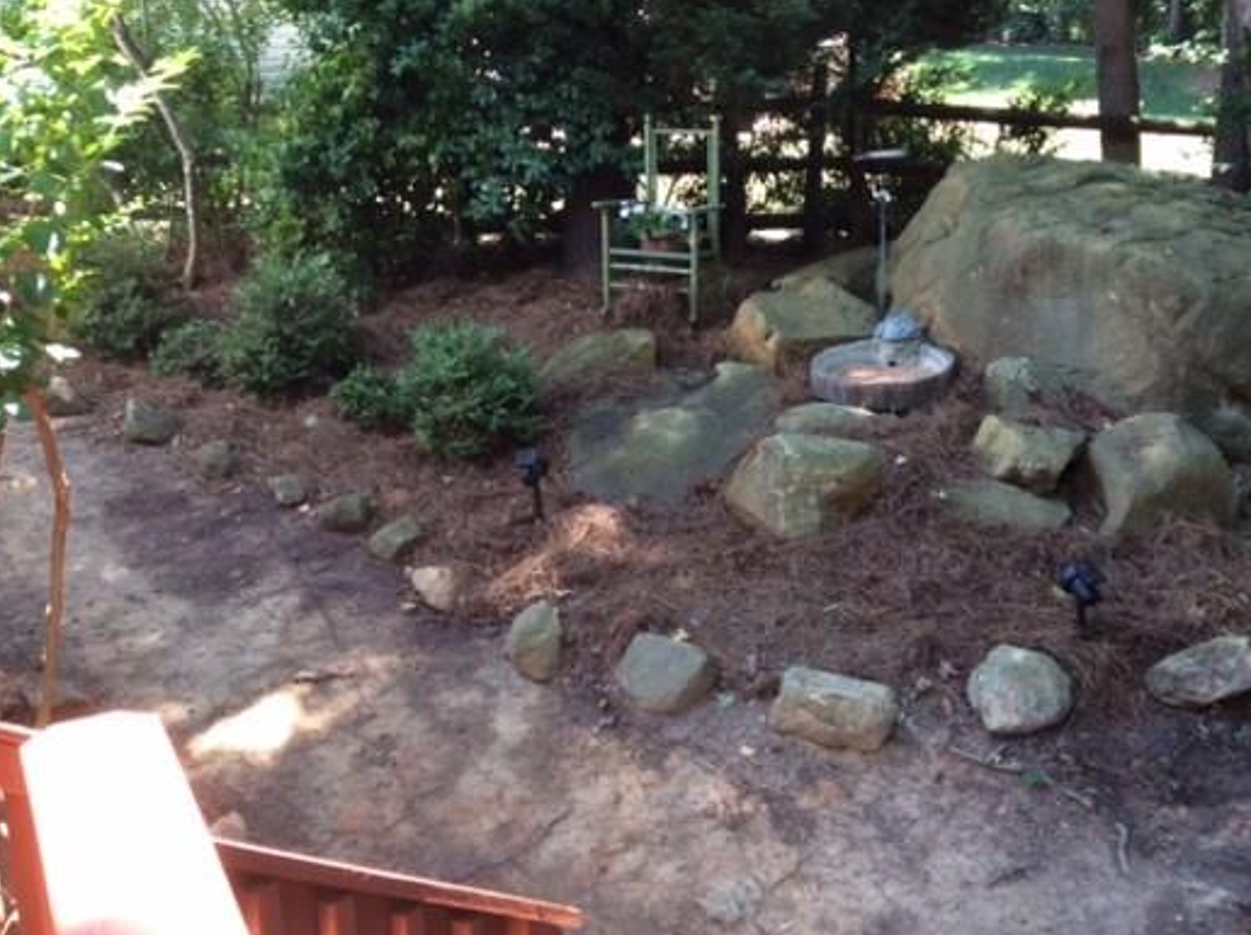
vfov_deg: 35.0
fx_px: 1480
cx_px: 746
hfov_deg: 45.6
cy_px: 413
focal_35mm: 41
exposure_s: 1/60
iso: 40
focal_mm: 3.3
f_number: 2.4
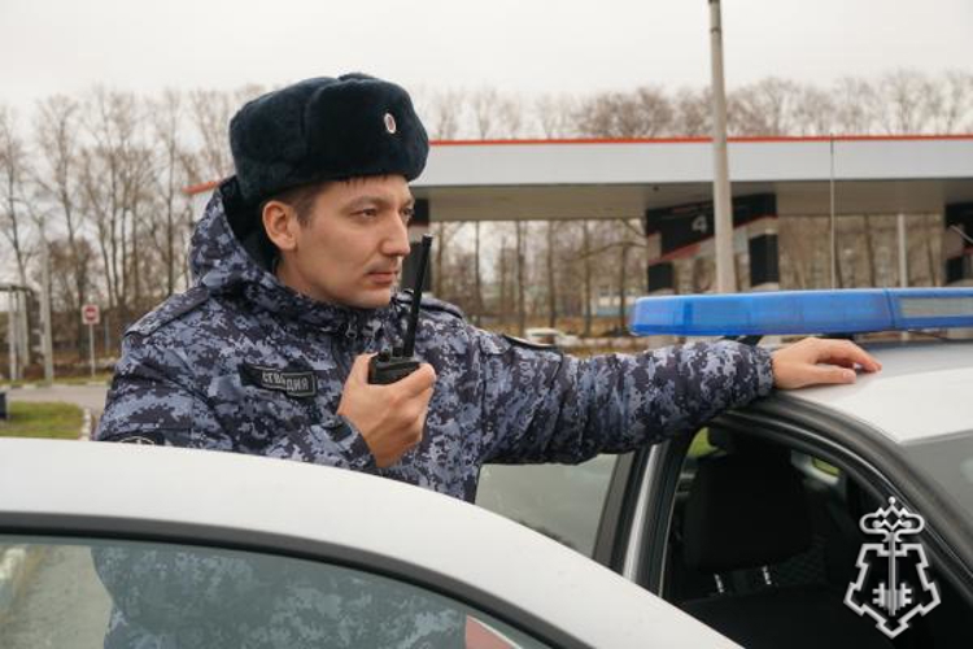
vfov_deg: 33.0
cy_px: 324
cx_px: 486
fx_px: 1095
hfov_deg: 47.9
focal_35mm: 40
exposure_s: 1/160
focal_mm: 27
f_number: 4
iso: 125
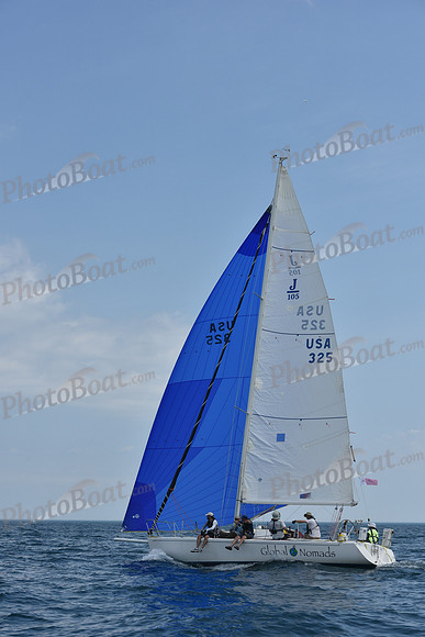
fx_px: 1239
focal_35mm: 70
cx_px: 212
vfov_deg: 28.8
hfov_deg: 19.5
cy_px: 318
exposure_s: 1/1250
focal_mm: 70
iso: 250
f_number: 9
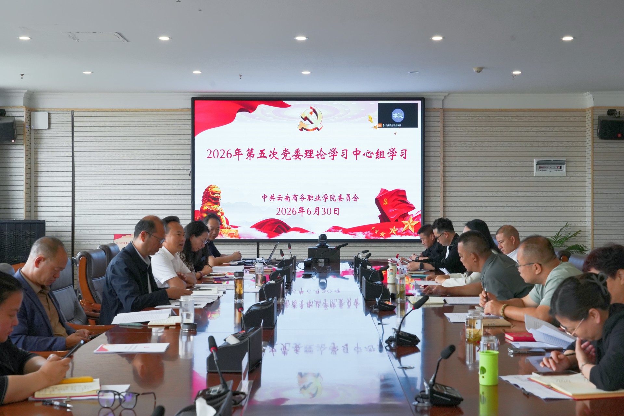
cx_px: 312
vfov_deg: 26.0
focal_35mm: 52
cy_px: 208
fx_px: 901
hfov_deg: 38.2
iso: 1600
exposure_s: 1/100
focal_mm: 52
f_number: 9
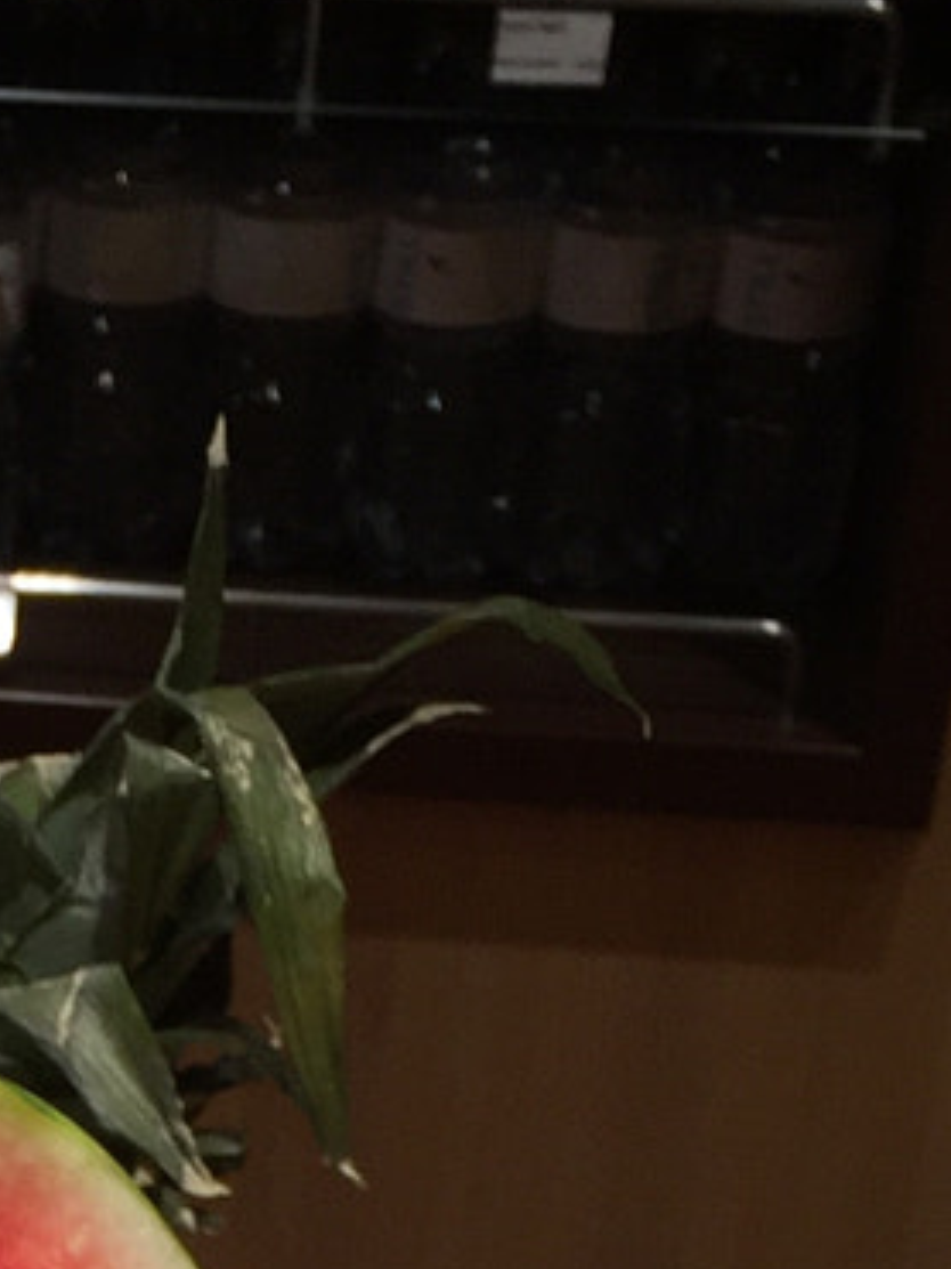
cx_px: -465
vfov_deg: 14.5
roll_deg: +1.3
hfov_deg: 11.4
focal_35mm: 125
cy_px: 2001
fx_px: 4581
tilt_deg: -35.1
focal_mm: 4.15
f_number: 2.2
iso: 32
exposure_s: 1/50
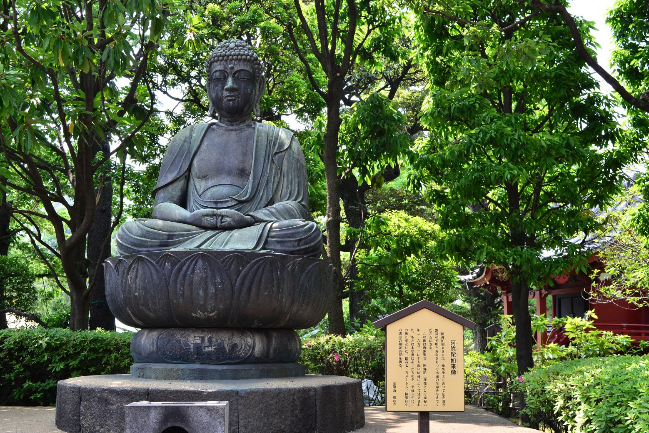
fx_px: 748
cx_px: 316
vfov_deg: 32.3
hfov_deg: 46.9
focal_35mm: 42
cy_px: 215
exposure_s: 1/60
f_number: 8
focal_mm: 27
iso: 140
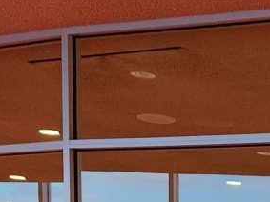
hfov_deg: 15.2
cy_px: 528
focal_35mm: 125
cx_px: 334
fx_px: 975
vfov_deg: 10.0
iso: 800
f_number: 1.8
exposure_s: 1/60
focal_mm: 5.4
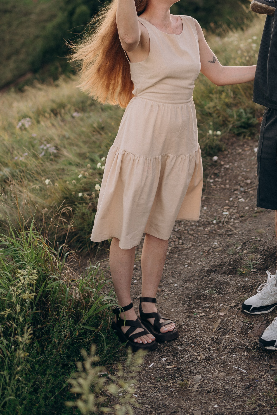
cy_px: 93
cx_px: 196
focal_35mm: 58
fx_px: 669
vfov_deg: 33.6
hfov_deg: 23.2
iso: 100
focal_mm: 35
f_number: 2
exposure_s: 1/250
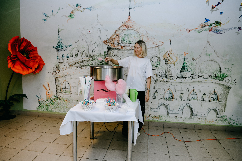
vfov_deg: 49.1
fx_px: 176
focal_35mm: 26
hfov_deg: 69.0
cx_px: 122
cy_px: 80
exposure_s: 1/160
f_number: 4
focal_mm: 24
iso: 320
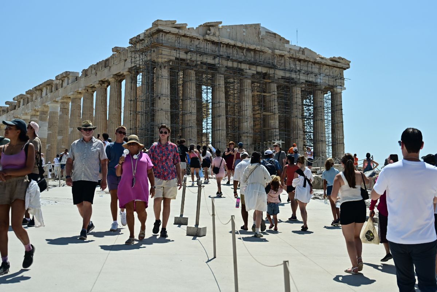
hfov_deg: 46.4
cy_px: 146
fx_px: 510
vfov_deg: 31.9
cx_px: 218
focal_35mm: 42
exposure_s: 1/8000
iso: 400
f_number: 4
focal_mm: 42
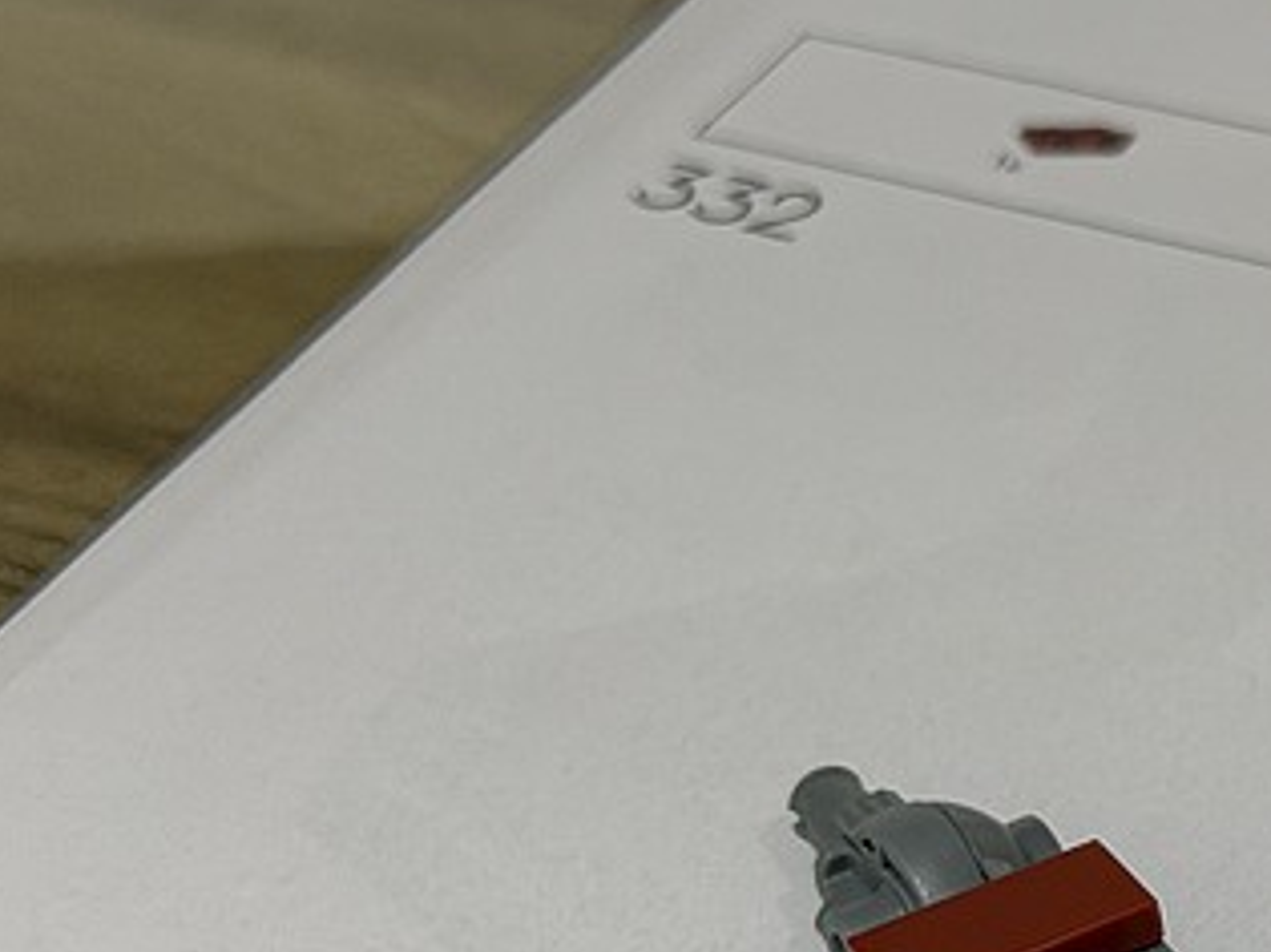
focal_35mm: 119
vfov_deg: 12.4
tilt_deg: -38.7
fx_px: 4368
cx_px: 1545
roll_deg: +1.4
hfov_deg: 15.9
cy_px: 781
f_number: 1.78
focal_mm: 6.76
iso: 200
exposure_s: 1/60
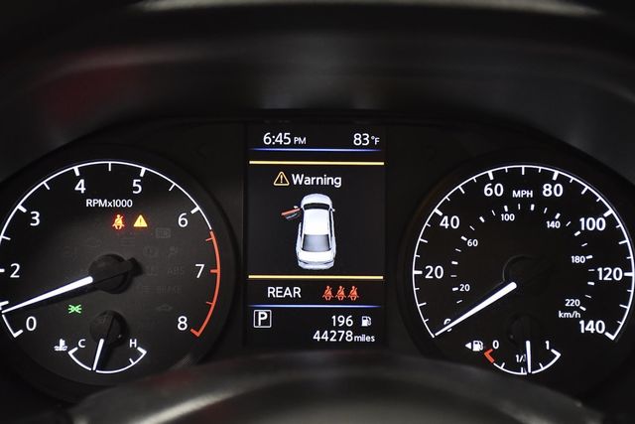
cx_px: 318
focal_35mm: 72
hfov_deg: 28.1
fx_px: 1270
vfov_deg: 18.9
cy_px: 212
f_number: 4.5
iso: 2500
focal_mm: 48
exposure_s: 1/160
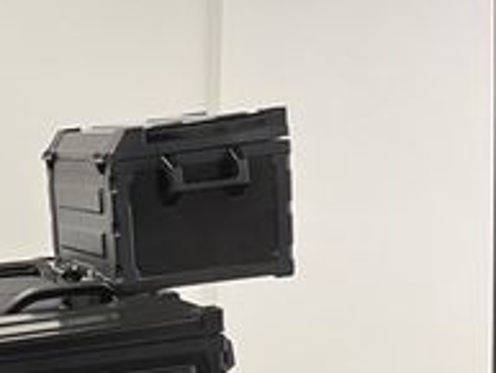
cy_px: 324
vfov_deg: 17.0
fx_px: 1233
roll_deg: -0.2
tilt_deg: -0.3
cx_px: -311
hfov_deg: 19.0
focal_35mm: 86
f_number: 1.6
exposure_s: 1/50
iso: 200
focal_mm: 5.1
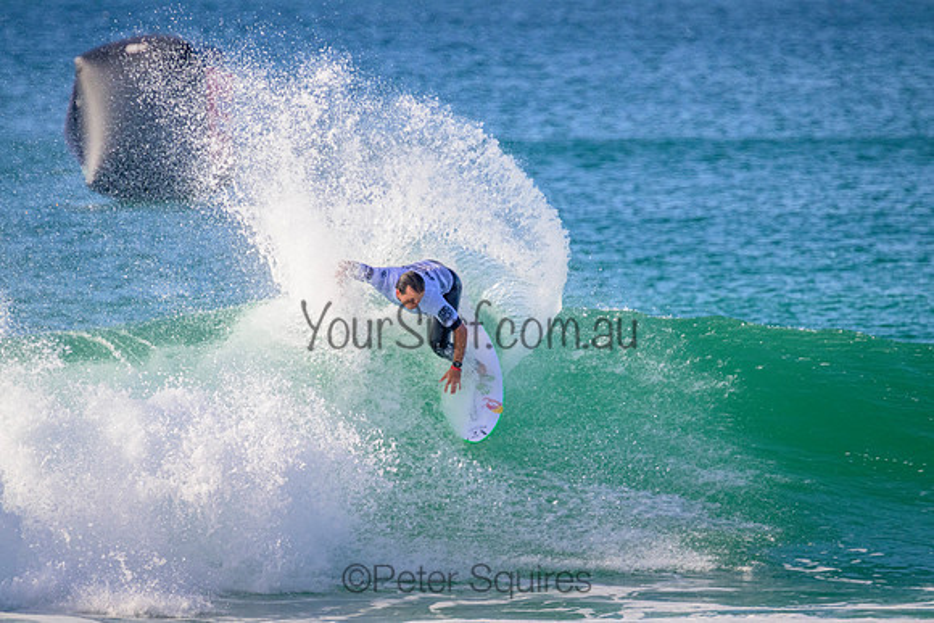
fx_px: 20759
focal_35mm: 800
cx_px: 467
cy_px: 312
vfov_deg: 1.7
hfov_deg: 2.6
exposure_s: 1/2000
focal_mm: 800
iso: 2000
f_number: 11
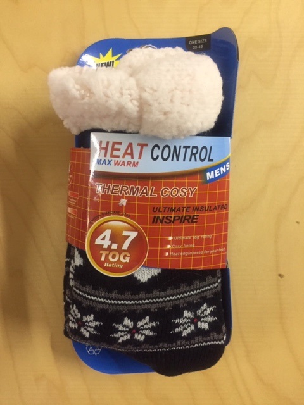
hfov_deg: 48.2
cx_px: 152
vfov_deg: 61.7
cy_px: 202
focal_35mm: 29
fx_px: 340
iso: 250
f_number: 2.2
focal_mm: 4.15
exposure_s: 1/20
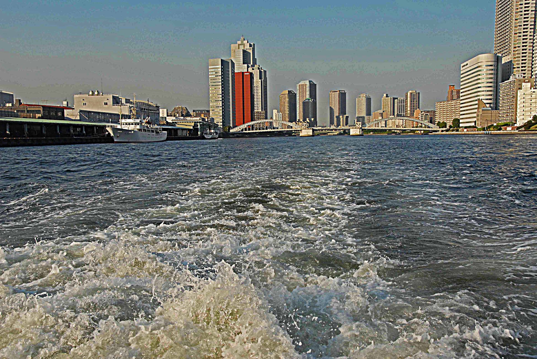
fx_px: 582
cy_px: 180
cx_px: 268
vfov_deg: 34.3
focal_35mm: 39
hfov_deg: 49.5
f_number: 10
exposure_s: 1/400
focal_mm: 26
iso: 400
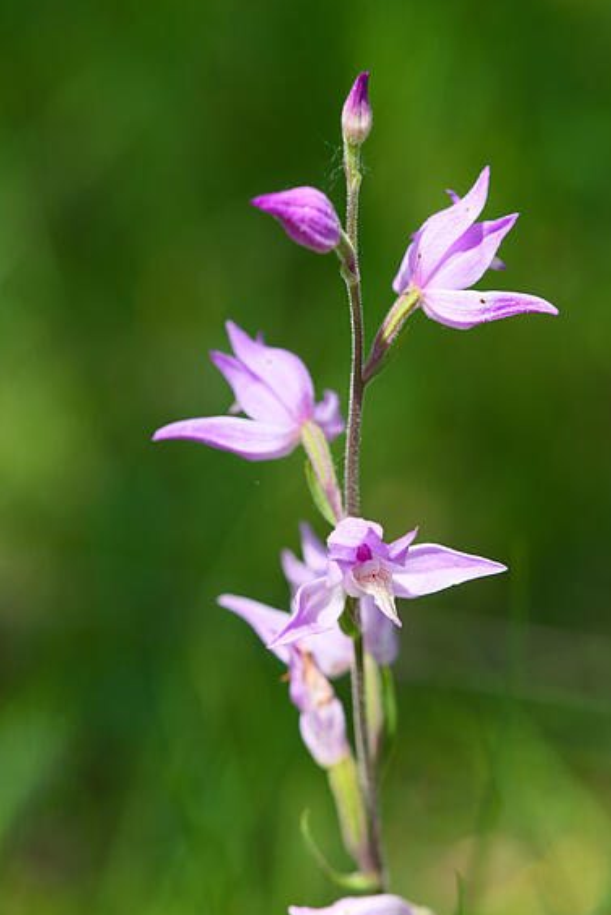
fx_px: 3557
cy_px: 460
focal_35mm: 140
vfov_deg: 14.6
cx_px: 304
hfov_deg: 9.8
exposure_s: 1/200
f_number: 4.5
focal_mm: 90
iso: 100
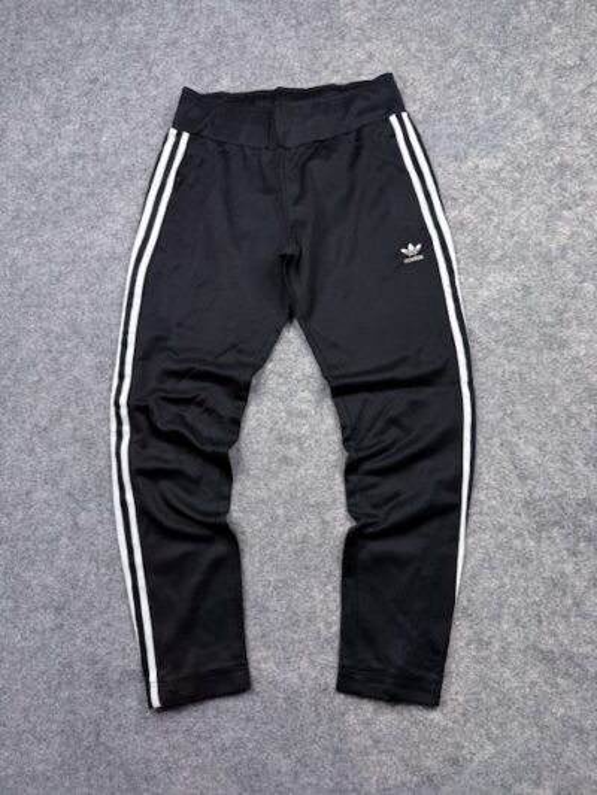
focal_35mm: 24
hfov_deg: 56.8
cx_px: 298
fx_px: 552
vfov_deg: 71.6
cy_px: 398
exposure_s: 1/100
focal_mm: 6.76
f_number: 1.78
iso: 64
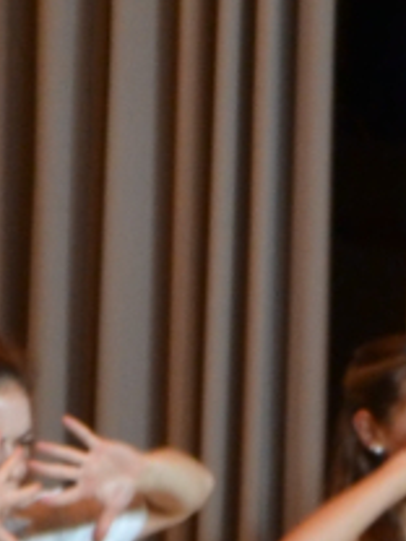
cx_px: -245
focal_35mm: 498
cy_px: 1070
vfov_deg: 3.9
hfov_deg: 3.0
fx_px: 7784
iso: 400
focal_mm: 35
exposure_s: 1/50
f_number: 5
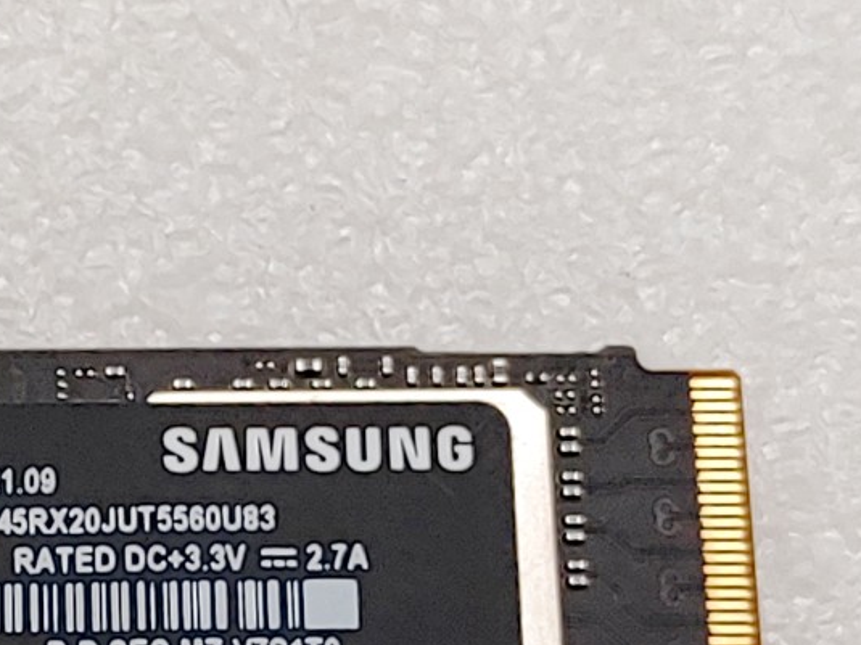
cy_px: 582
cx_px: -254
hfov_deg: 11.5
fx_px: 4153
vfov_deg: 8.9
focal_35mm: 167
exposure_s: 1/149
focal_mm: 4.36
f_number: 1.8
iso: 50
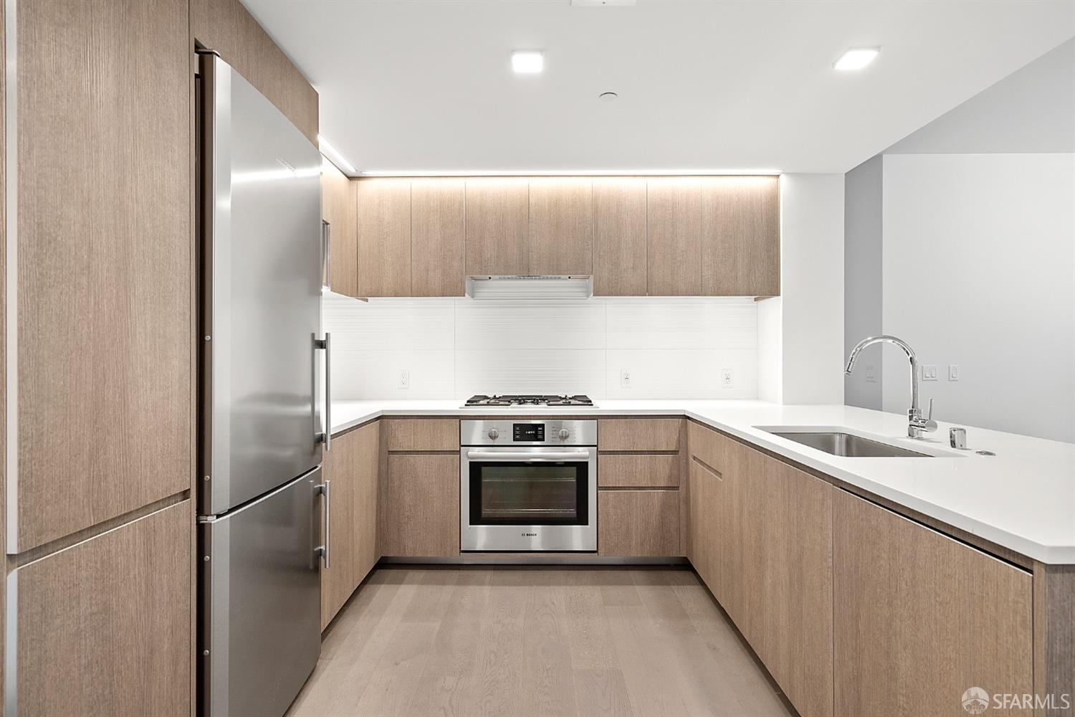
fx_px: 537
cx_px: 538
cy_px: 358
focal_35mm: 18
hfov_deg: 90.0
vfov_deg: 67.4
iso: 640
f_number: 8
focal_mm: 18
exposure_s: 1/4
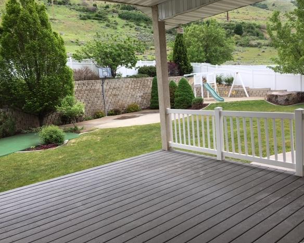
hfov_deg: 57.1
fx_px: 279
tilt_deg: -8.0
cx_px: 150
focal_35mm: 31
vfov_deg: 47.2
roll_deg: +3.6
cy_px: 122
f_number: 2.2
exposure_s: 1/630
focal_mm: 4.15
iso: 25
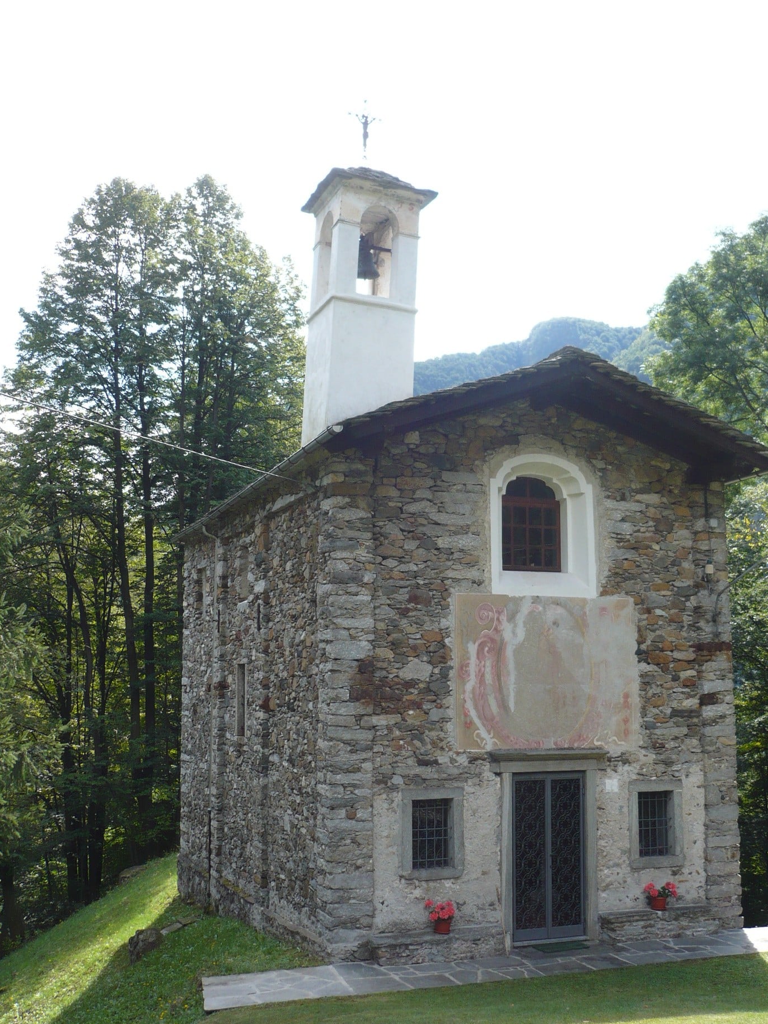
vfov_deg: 47.8
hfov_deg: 36.8
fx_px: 1154
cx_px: 425
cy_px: 552
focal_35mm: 39
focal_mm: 5.8
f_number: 2.8
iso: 100
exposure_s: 1/400
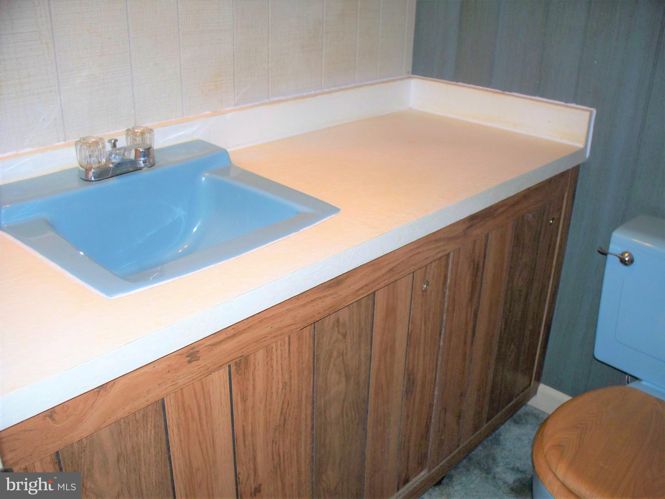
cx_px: 332
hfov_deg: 51.4
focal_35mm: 36
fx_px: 692
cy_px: 250
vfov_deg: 39.7
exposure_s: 1/30
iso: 200
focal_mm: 7.54
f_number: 2.8
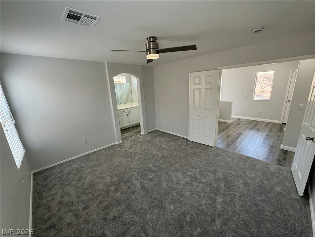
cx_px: 158
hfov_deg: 102.1
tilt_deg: -13.8
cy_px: 118
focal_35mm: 14
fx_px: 127
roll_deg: +2.4
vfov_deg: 85.7
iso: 64
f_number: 2.2
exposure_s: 1/99
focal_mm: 2.22
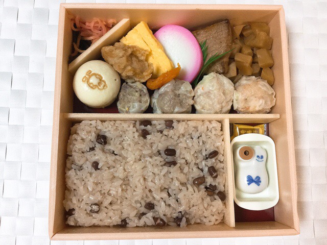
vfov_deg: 45.4
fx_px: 293
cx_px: 164
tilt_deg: -82.3
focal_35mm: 31
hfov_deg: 58.4
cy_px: 122
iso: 100
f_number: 2.4
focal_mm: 3.3
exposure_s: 1/30
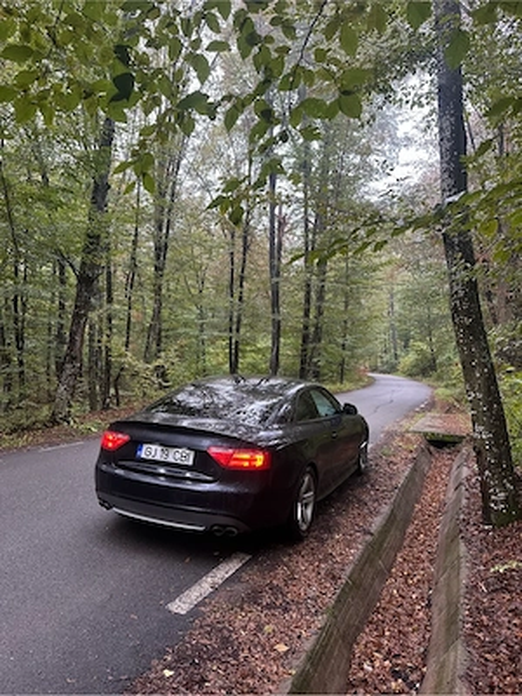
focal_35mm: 24
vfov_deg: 71.6
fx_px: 483
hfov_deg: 56.8
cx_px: 261
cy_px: 348
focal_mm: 6.86
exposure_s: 1/50
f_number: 1.78
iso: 320
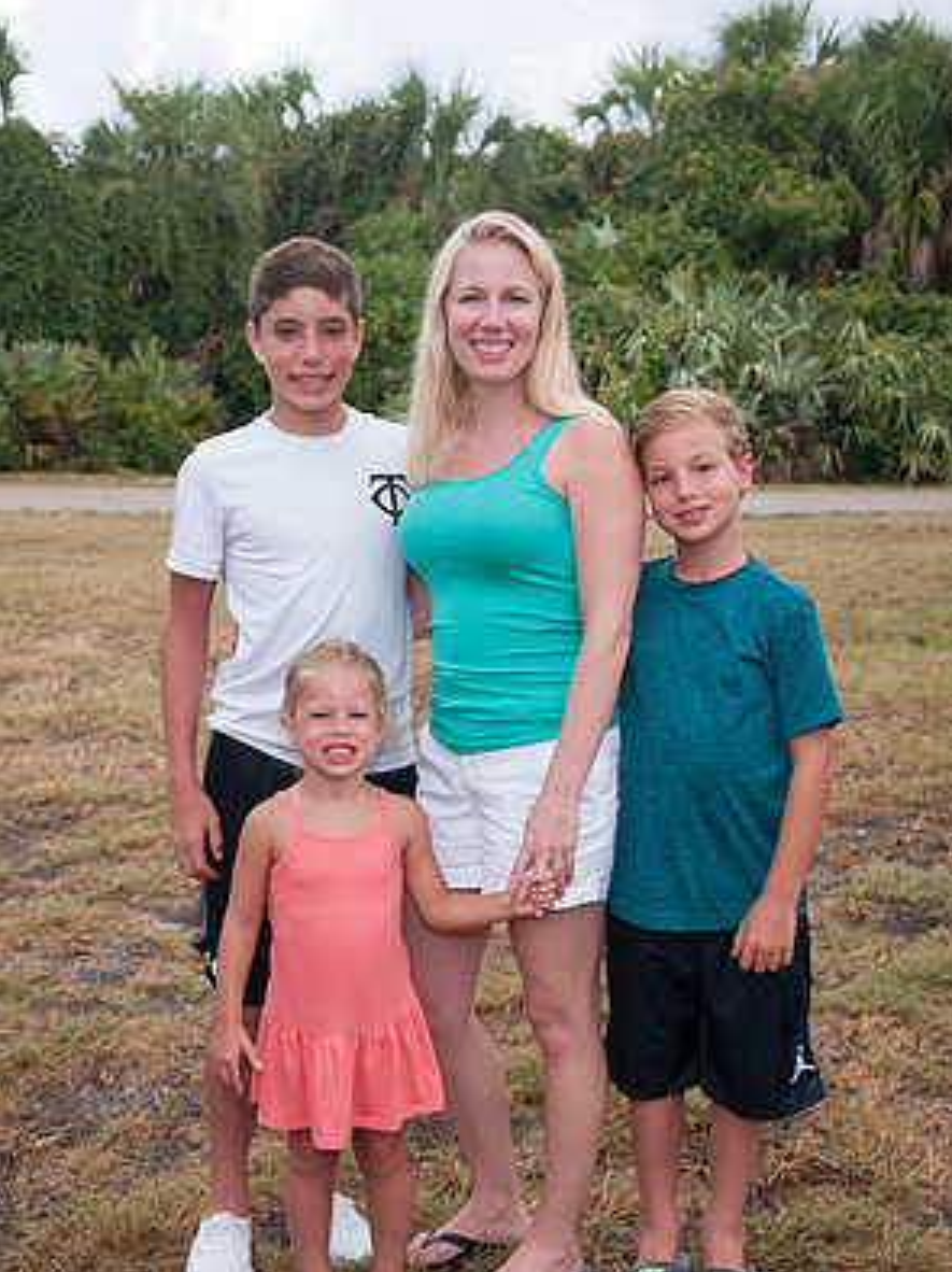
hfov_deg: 26.1
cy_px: 717
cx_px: 476
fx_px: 2056
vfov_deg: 34.3
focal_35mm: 56
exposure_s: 1/80
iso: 200
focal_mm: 34
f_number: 5.6
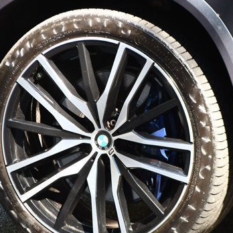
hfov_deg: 6.0
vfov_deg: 6.0
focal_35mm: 292
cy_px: 134
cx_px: 109
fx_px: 2224
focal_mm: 125
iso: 560
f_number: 4.8
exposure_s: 1/250
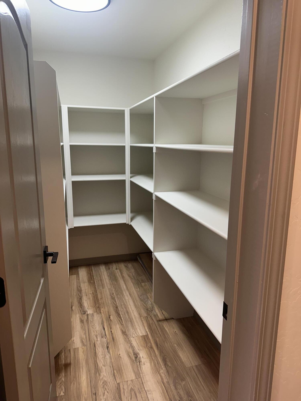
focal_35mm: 24
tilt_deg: -11.8
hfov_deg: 56.8
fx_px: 278
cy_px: 200
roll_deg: -0.7
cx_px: 150
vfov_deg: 71.6
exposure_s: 1/120
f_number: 1.78
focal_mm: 6.86
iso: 125
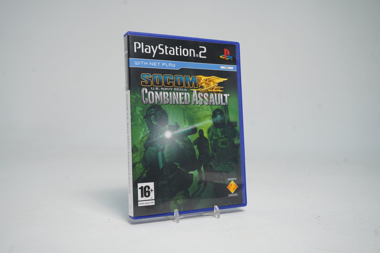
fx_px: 369
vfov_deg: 37.9
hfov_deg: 54.4
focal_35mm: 35
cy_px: 126
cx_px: 190
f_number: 6.3
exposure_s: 1/40
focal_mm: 35
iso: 320
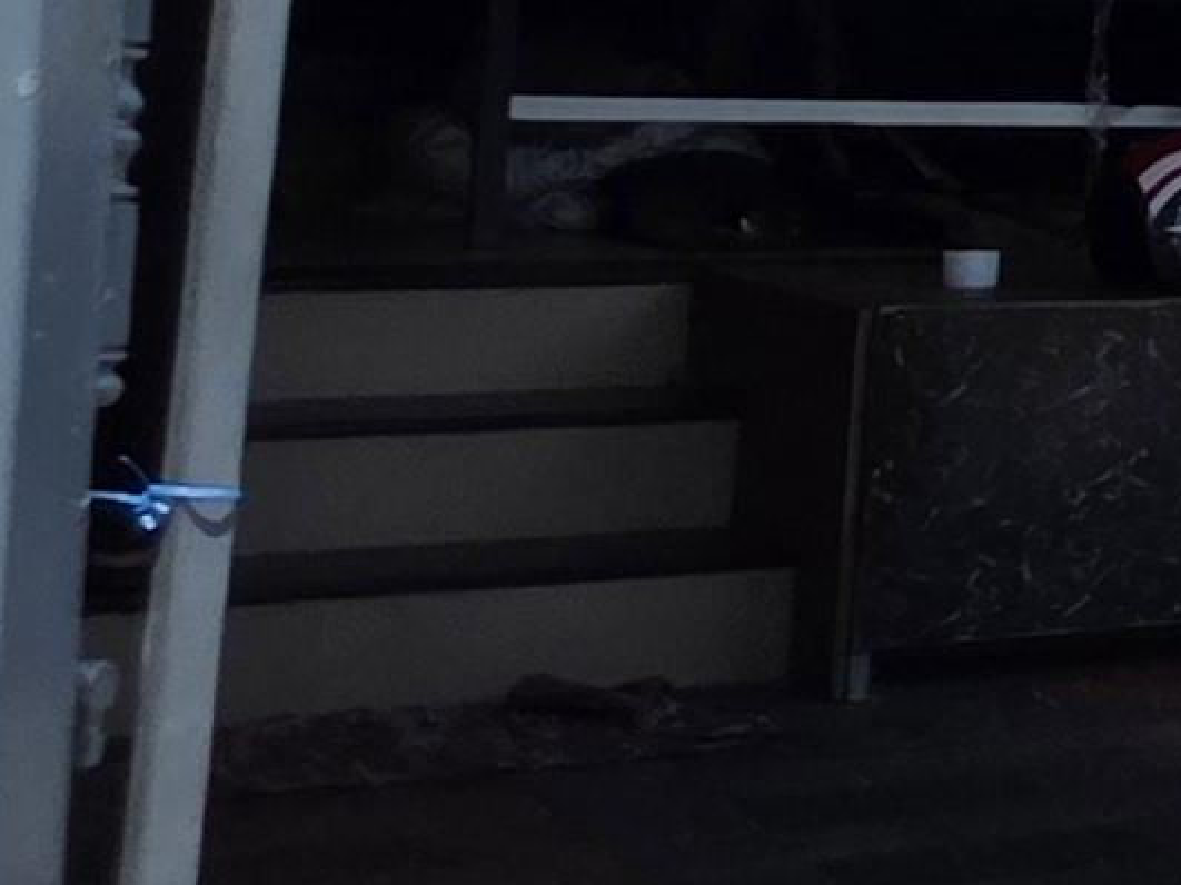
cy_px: -47
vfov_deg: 14.8
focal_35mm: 98
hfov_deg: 11.8
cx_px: 3434
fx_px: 3343
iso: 40
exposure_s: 1/1255
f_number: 1.9
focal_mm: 2.2
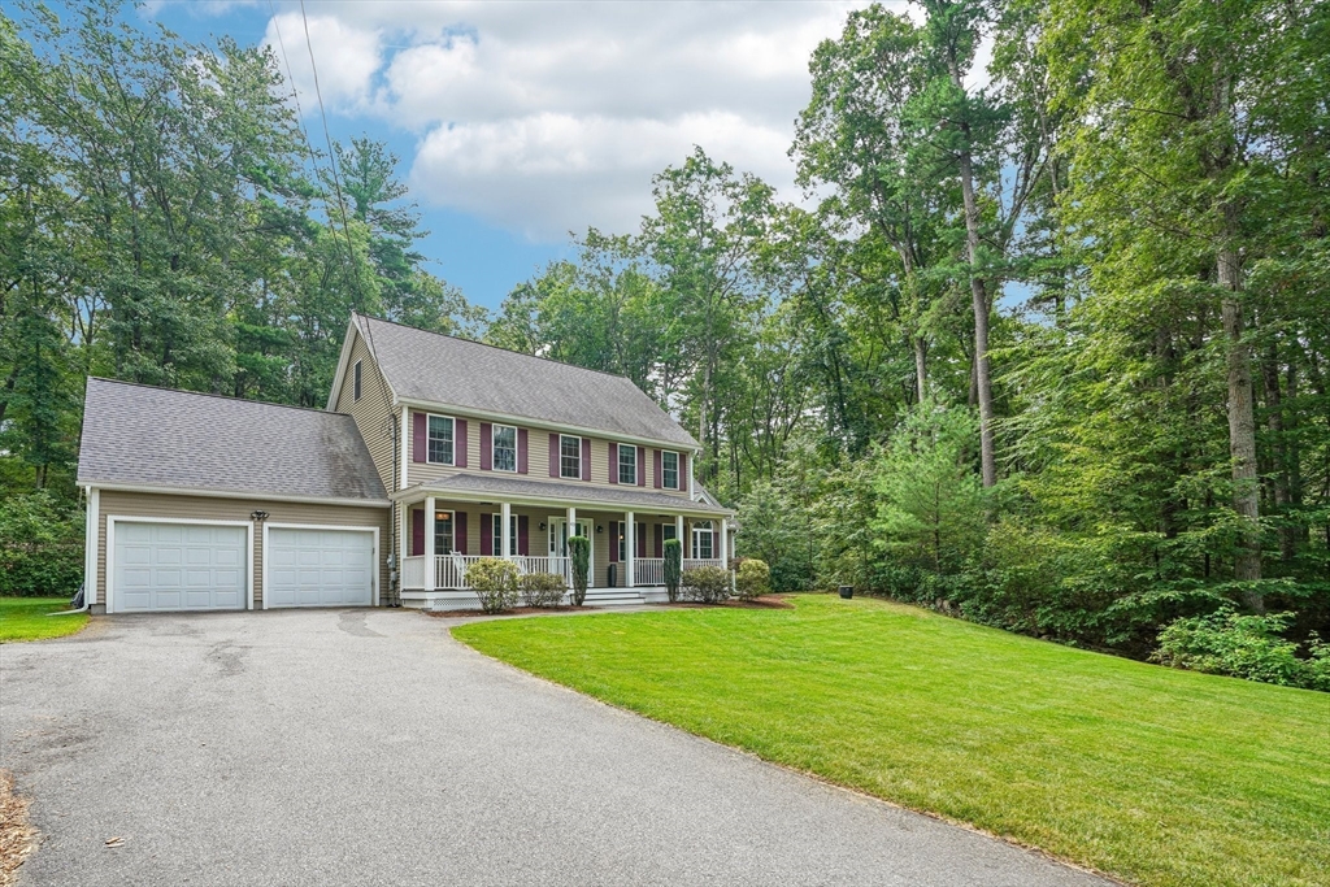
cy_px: 444
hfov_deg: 96.7
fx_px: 591
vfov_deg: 73.8
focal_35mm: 16
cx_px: 665
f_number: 8
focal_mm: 16
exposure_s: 1/60
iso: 100
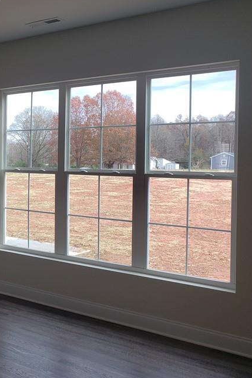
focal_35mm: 43
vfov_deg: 45.3
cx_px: -12
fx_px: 452
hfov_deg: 28.8
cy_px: 162
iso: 50
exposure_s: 1/164
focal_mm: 4.3
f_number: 2.4
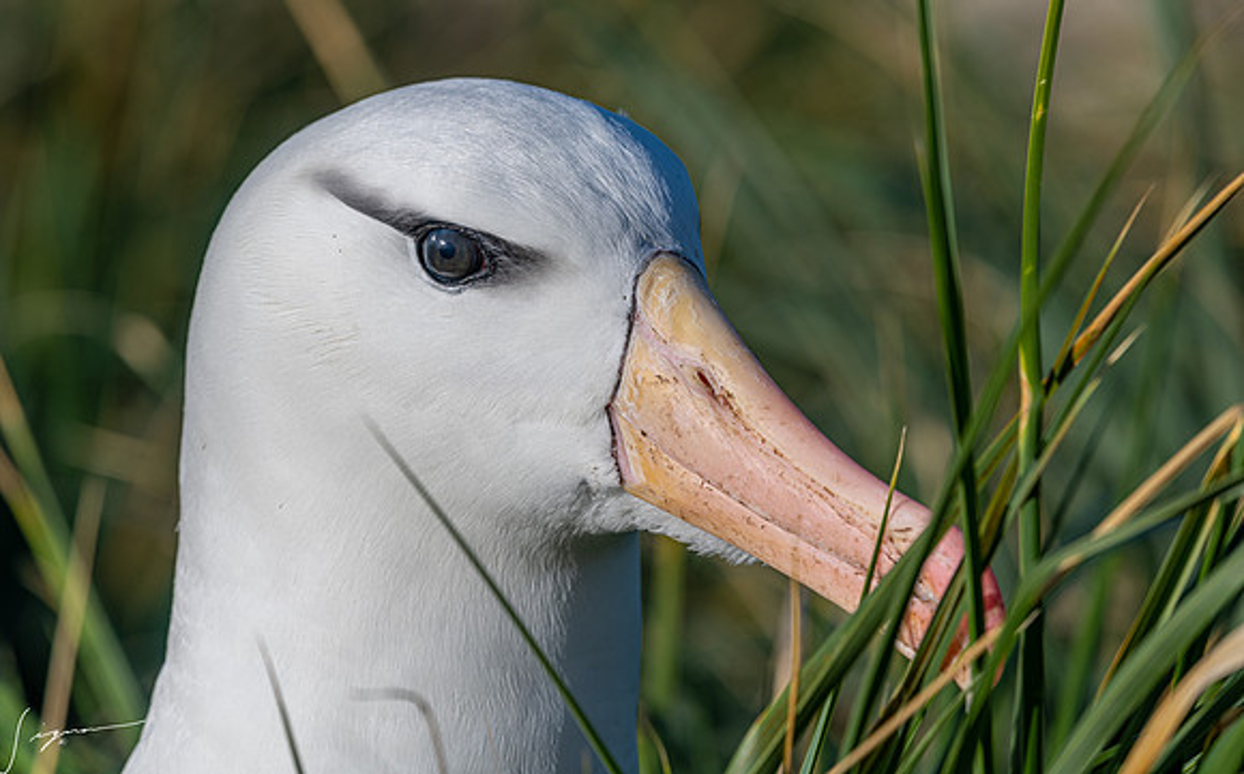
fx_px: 10362
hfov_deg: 6.9
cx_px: 622
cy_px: 360
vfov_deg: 4.3
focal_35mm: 306
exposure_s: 1/640
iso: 80
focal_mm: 300
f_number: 8
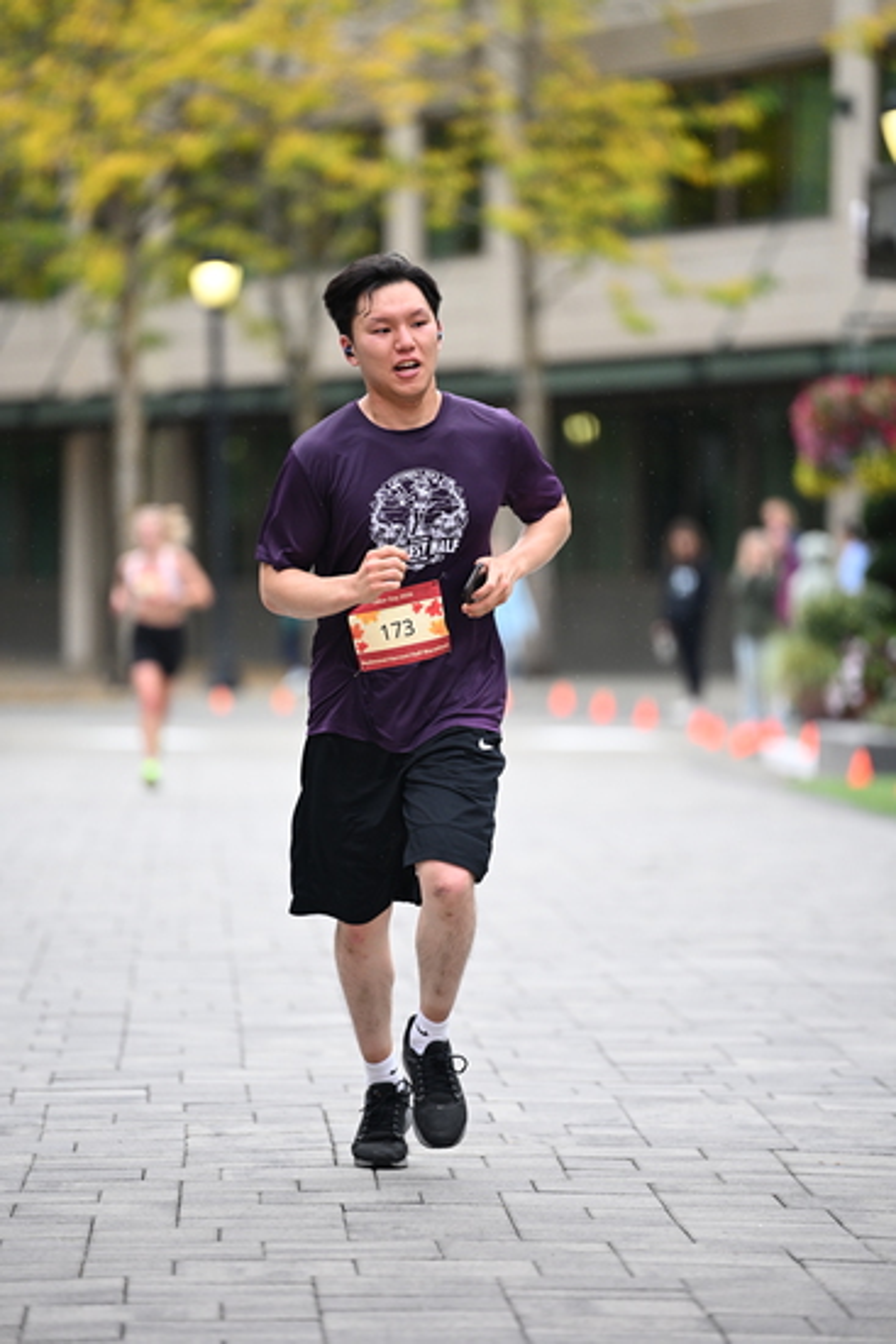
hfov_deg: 6.9
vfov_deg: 10.3
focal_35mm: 200
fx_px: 7461
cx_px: 448
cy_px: 672
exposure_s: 1/1600
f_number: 2.8
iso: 1250
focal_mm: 200
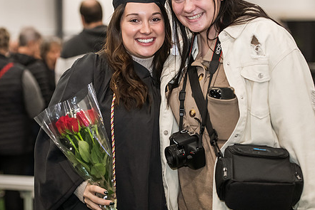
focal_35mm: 113
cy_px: 73
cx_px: 147
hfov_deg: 18.1
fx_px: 990
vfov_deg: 12.1
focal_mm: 86
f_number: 3.2
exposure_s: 1/200
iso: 2500
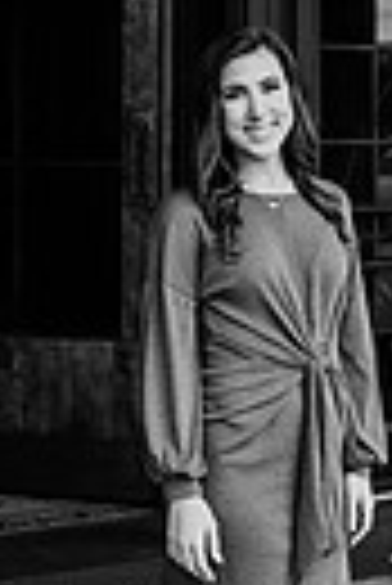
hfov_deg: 16.5
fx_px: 1352
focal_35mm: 83
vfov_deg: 24.0
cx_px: 257
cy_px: 104
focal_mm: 24
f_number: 2.2
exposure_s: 1/400
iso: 160
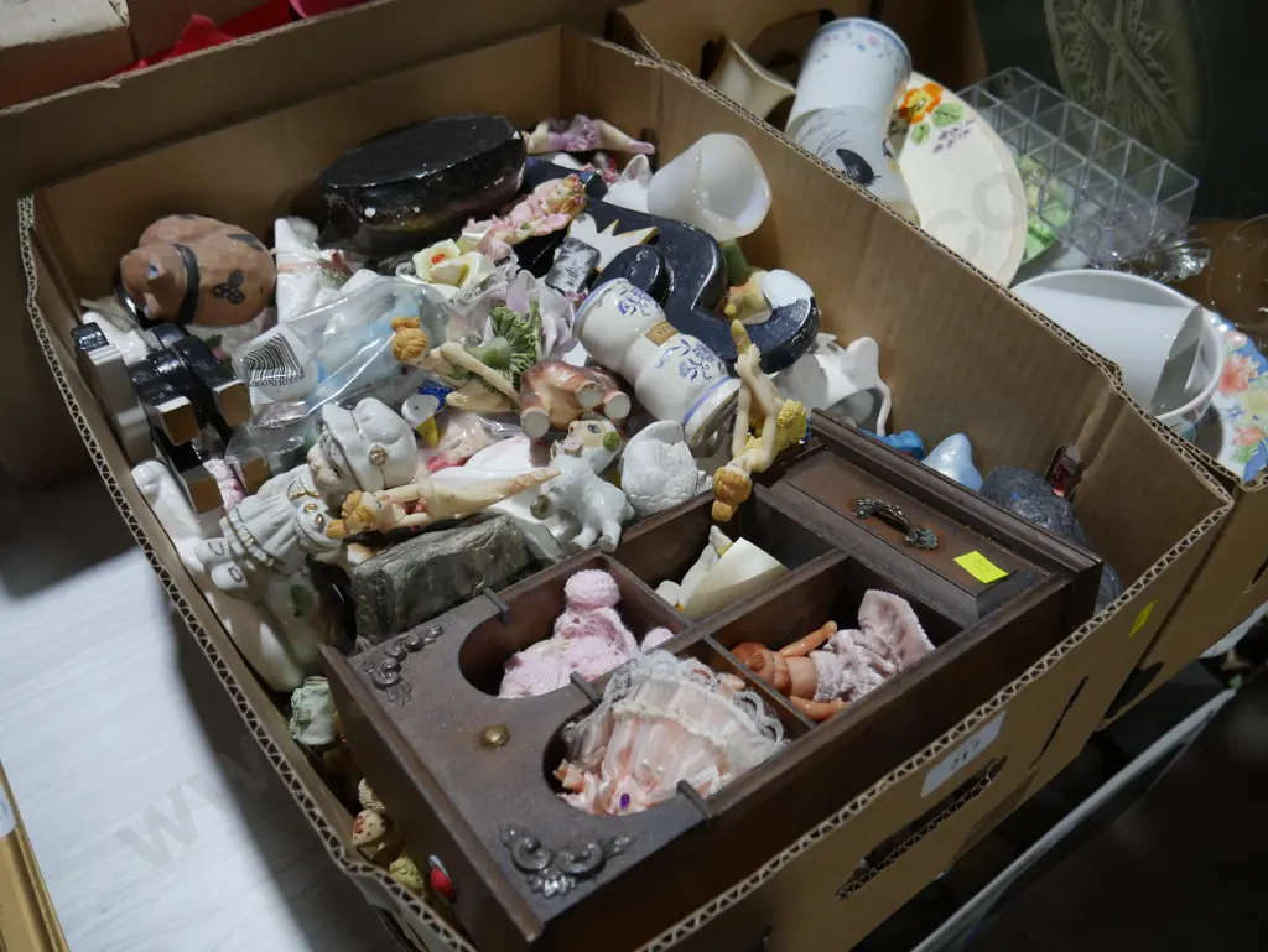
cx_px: 634
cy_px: 476
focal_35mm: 28
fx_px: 1026
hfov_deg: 63.4
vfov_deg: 49.8
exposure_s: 1/100
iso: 200
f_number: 3.5
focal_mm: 14
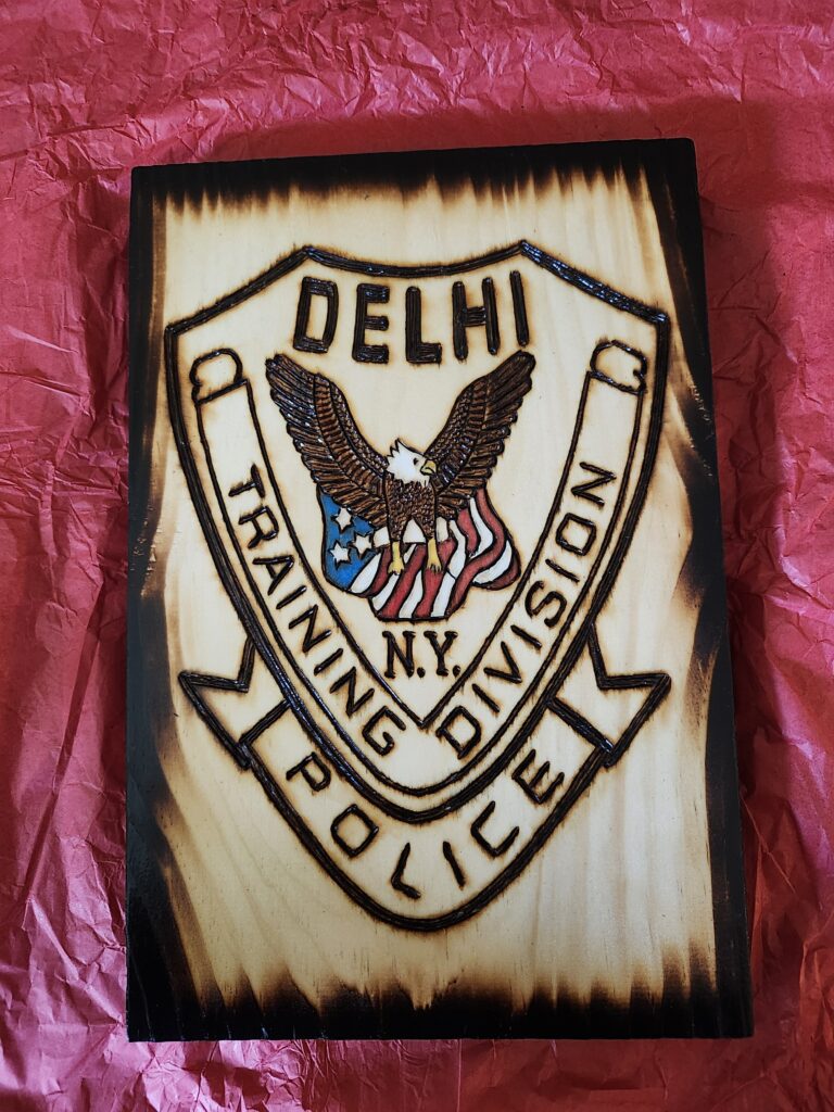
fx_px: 739
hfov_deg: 58.9
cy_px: 556
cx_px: 417
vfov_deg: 73.9
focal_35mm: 23
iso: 500
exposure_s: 1/40
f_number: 1.8
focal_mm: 5.54
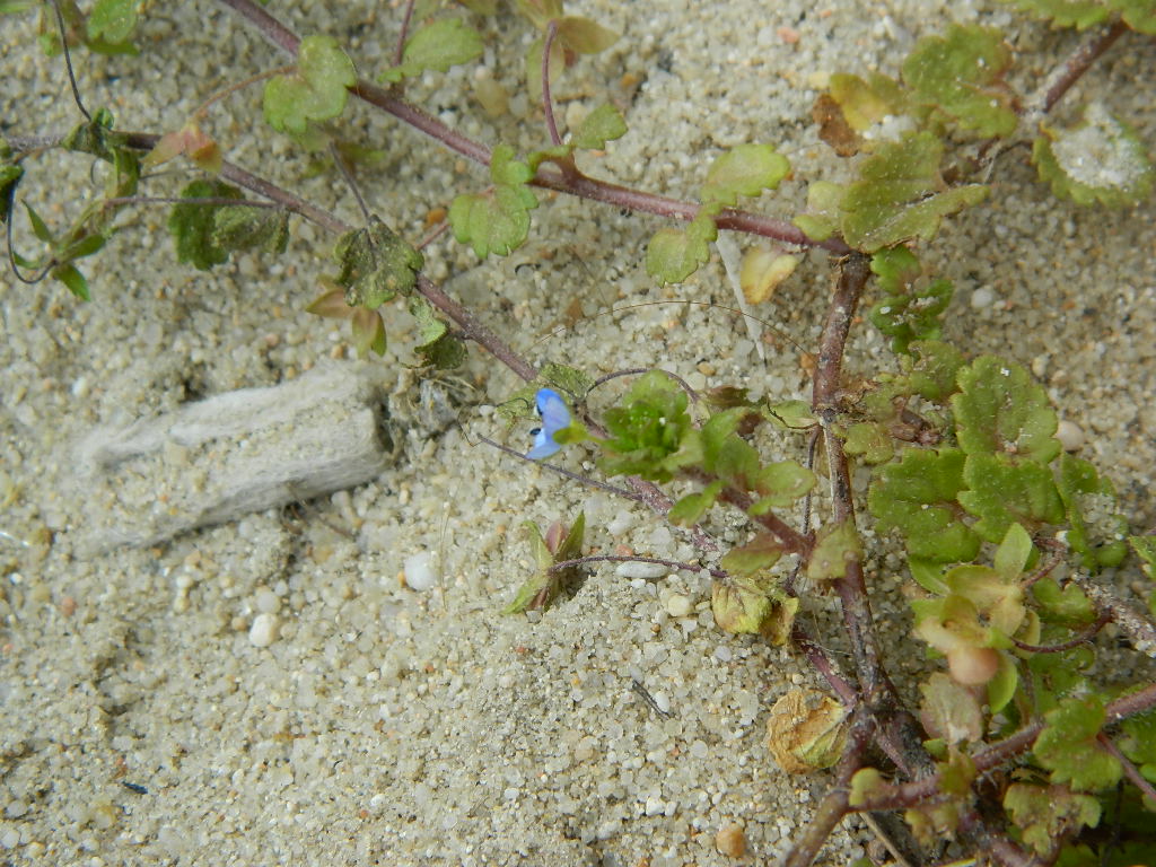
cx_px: 578
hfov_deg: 19.1
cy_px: 434
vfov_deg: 14.4
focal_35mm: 103
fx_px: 3440
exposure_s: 1/400
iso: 80
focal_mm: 18.6
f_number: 4.5
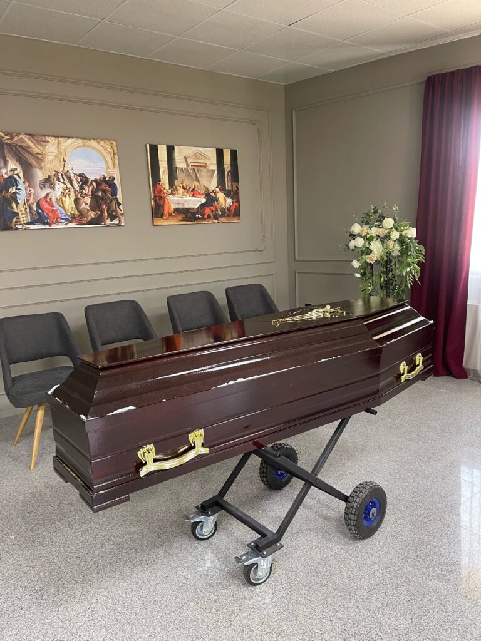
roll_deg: +2.6
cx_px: 240
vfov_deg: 67.3
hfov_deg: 53.1
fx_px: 482
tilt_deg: -12.1
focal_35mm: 26
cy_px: 320
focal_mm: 5.1
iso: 200
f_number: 1.6
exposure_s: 1/60
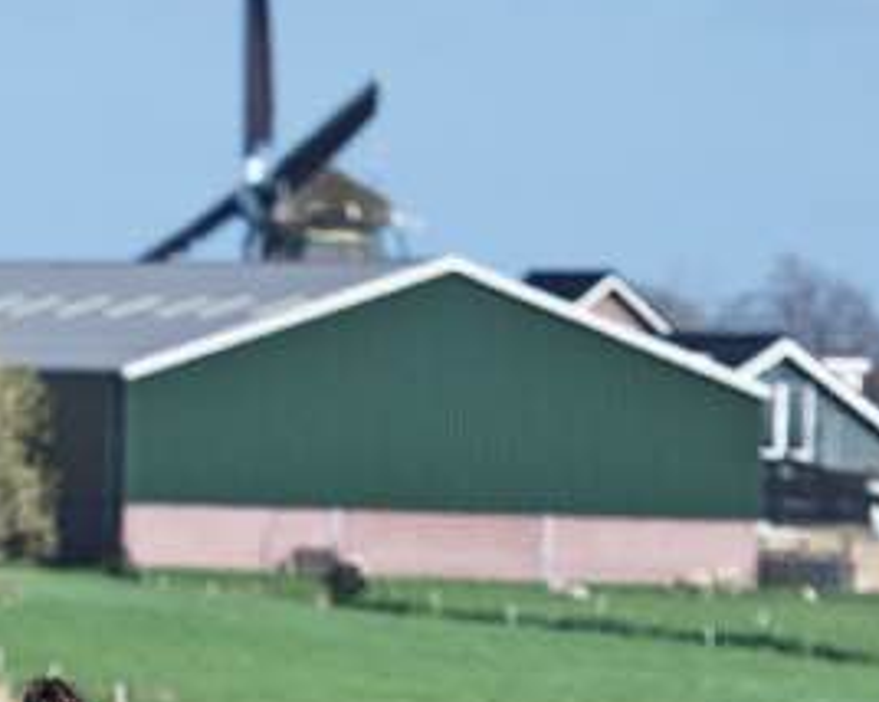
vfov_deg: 2.5
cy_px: 896
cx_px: 30
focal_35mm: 615
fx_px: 15988
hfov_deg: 3.1
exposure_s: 1/4000
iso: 250
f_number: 2.8
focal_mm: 130
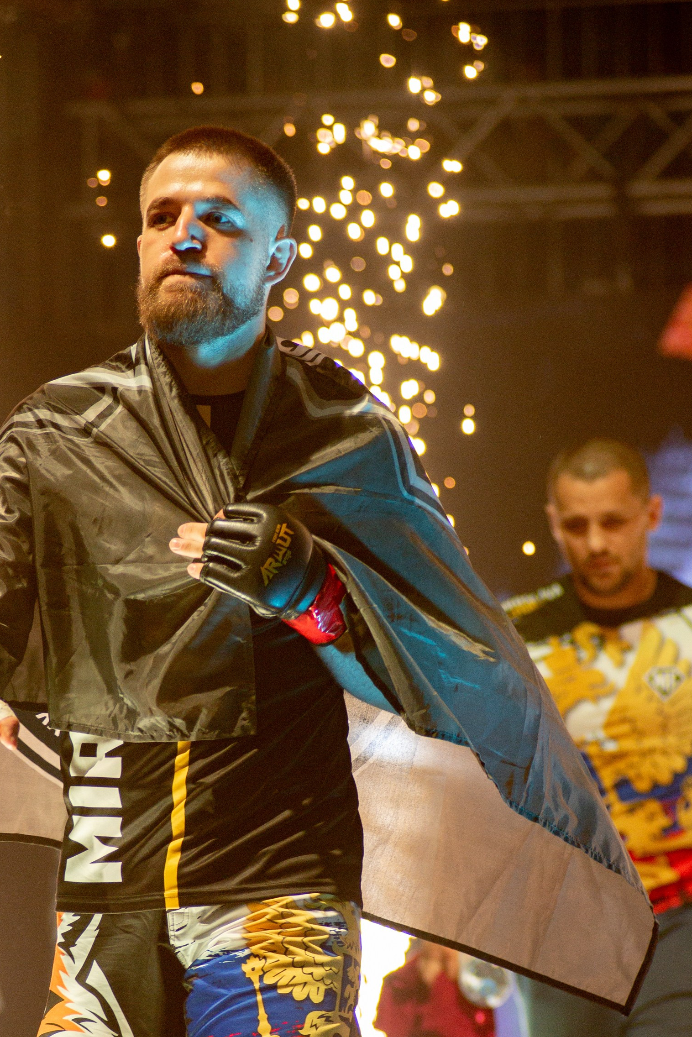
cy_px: 767
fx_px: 5993
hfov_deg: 6.6
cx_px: 185
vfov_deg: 9.9
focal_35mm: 208
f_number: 4
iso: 2000
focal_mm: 135
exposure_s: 1/640
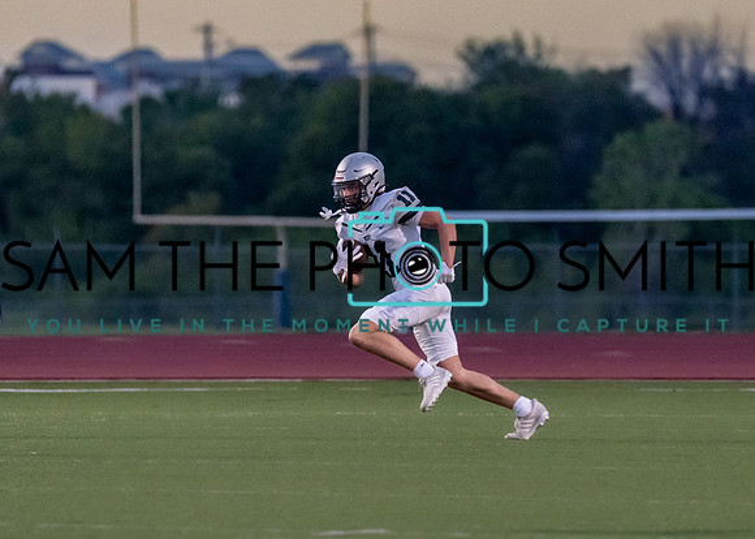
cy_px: 270
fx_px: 11561
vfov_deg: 2.7
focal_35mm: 539
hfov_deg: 3.7
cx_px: 455
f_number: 2.8
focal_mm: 200
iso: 1600
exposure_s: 1/1000
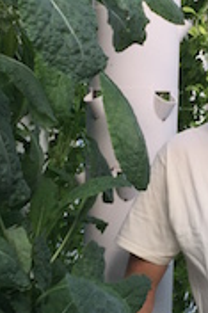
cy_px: 142
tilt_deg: -4.5
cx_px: 124
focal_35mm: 103
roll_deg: -1.6
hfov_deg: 13.3
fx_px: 894
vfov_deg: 19.8
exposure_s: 1/366
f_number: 2.2
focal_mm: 4.15
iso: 32
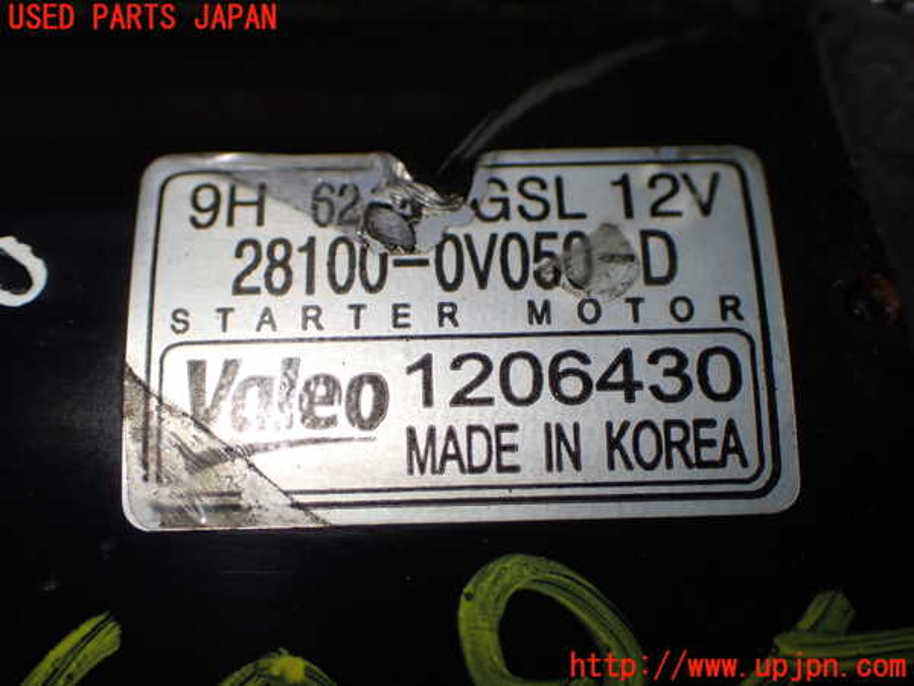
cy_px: 343
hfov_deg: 38.2
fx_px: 1320
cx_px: 457
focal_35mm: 50
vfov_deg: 29.1
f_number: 3.2
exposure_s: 1/200
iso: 320
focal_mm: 9.01
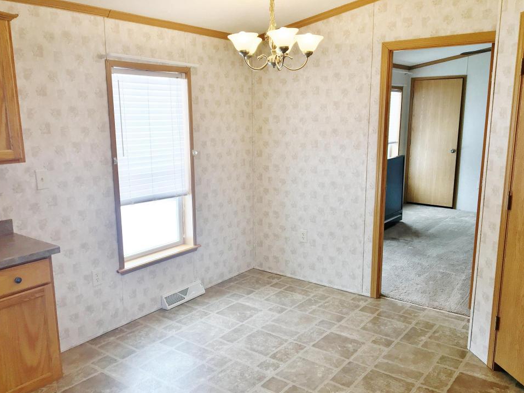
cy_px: 210
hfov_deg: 58.4
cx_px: 254
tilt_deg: -10.1
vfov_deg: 45.4
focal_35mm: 31
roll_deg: +0.4
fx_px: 469
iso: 32
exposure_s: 1/120
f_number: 2.2
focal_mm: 4.15
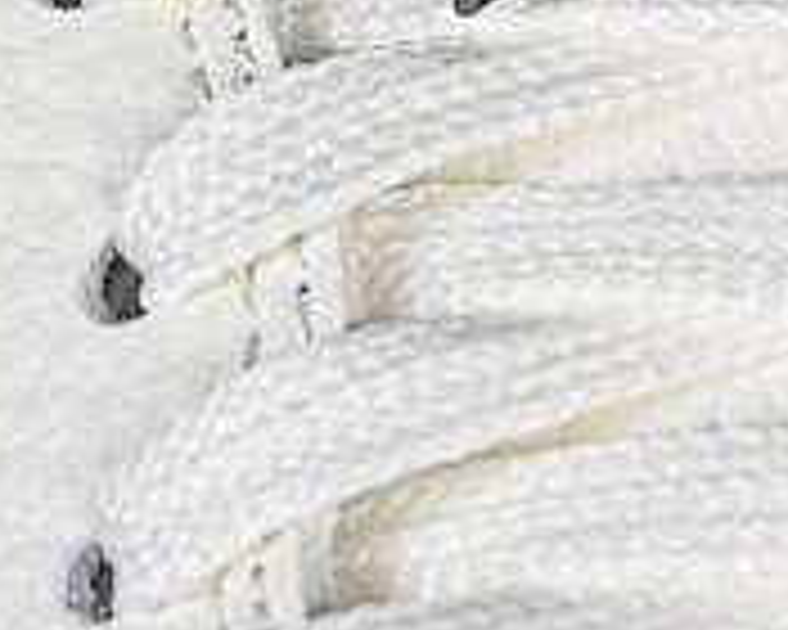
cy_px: -436
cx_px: 356
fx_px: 10145
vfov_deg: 3.5
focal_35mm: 435
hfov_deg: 4.4
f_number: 7.1
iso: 160
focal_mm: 50
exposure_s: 1/80
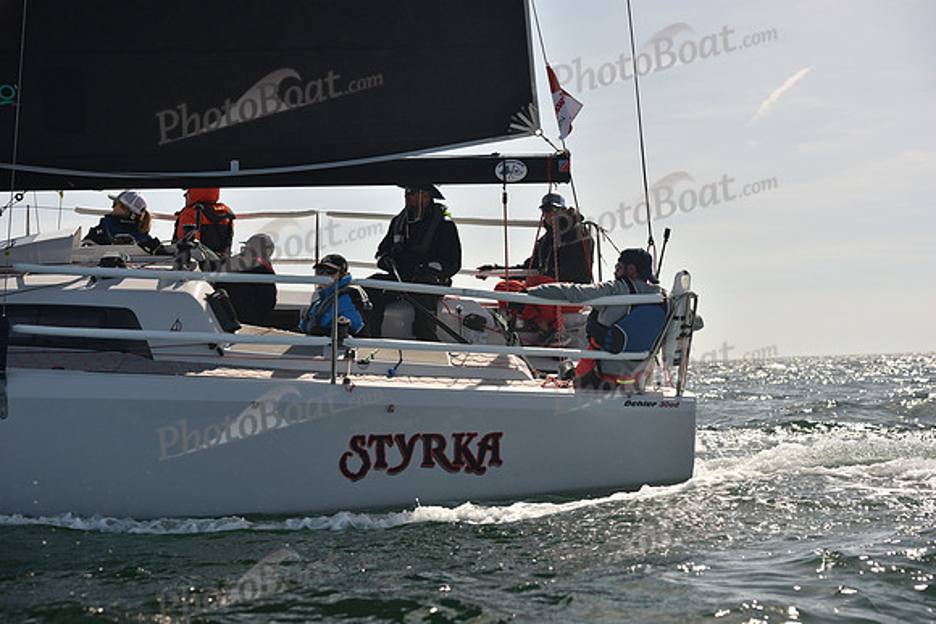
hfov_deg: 28.8
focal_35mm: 70
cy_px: 312
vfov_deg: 19.5
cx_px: 468
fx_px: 1820
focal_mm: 70
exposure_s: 1/640
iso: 250
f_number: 5.6
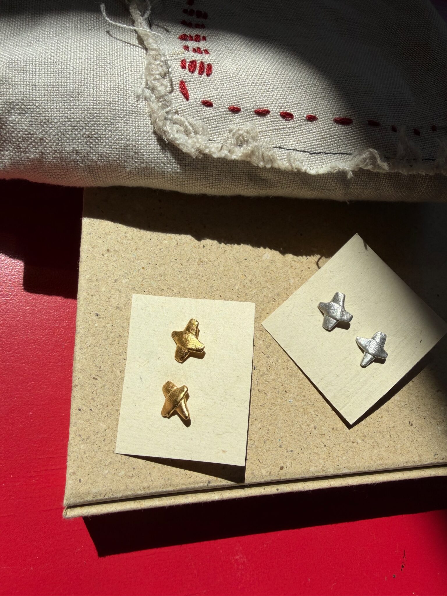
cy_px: 298
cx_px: 224
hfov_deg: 56.8
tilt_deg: -64.9
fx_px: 413
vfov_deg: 71.6
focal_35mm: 24
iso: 16
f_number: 2.2
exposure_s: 1/1030
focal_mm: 2.22
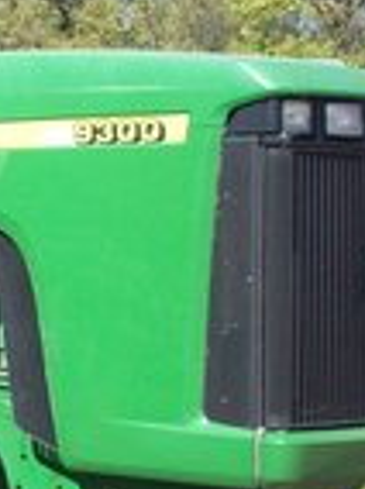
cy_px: 306
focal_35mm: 142
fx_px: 2002
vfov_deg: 13.9
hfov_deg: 9.9
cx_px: -286
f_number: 5.6
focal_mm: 6.2
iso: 80
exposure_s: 1/228
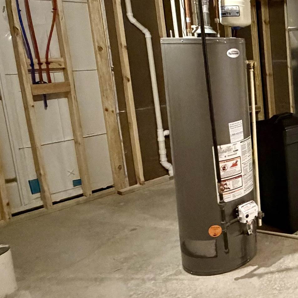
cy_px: 111
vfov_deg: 41.5
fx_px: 390
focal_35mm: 40
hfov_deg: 32.0
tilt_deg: -10.1
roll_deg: +1.6
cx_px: 386
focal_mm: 2.22
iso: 1250
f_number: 2.2
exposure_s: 1/60
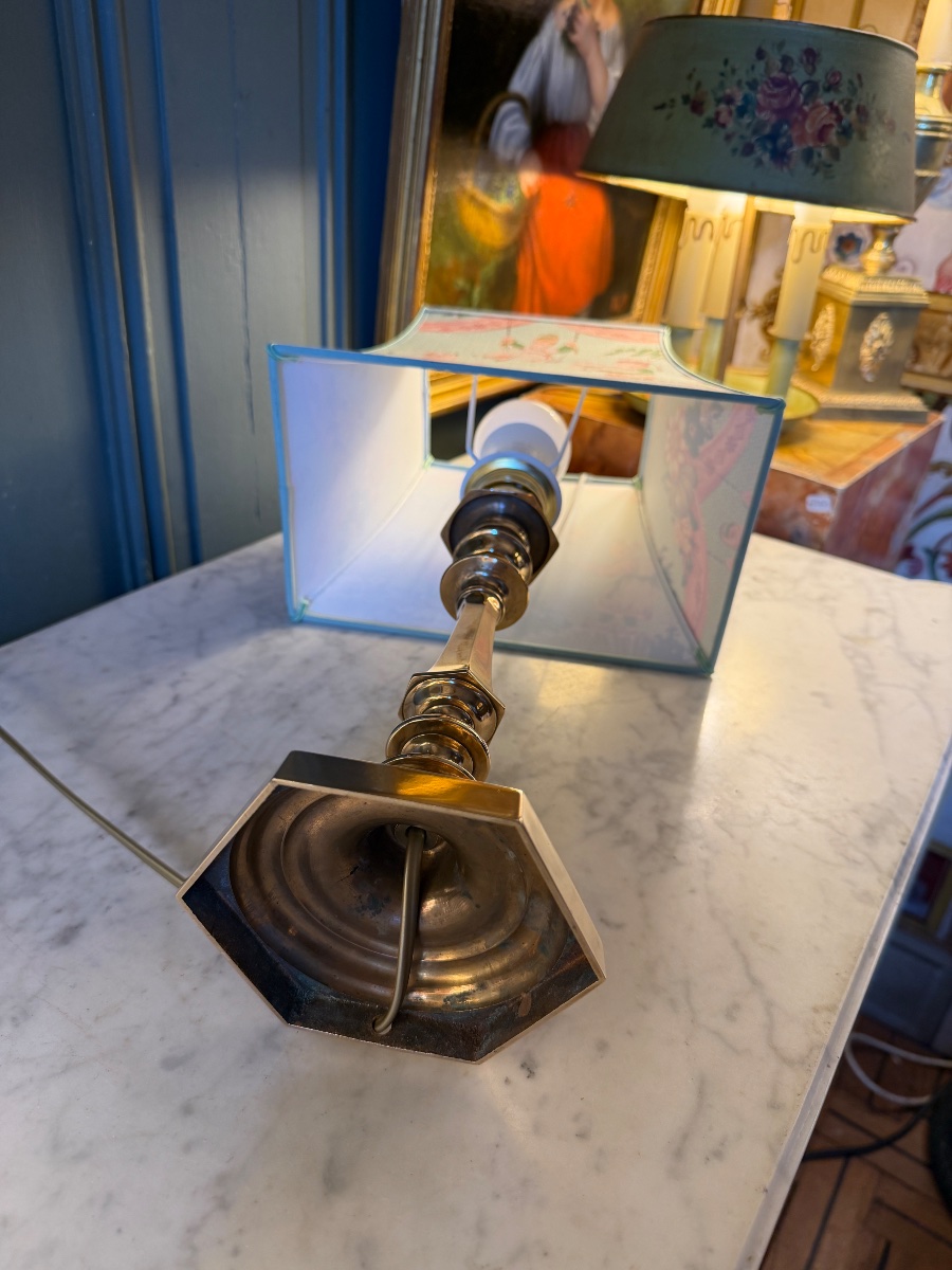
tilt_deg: -29.8
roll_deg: -4.7
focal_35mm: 24
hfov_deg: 56.8
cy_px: 635
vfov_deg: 71.6
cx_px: 476
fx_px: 880
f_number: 1.78
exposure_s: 1/100
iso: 160
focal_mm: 6.76
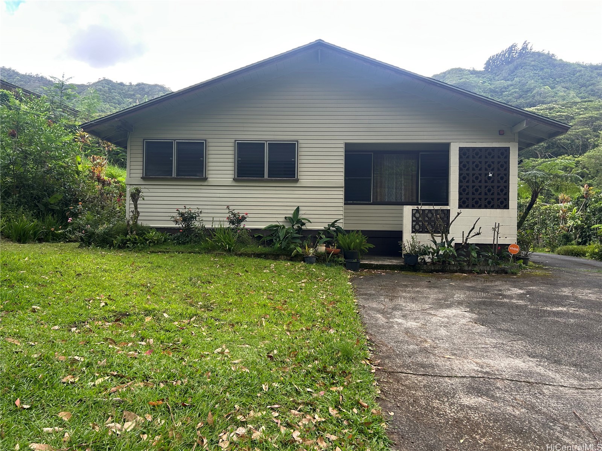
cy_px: 226
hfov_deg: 67.3
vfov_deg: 53.1
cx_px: 301
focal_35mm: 26
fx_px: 452
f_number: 1.5
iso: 40
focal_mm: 5.7
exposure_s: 1/216
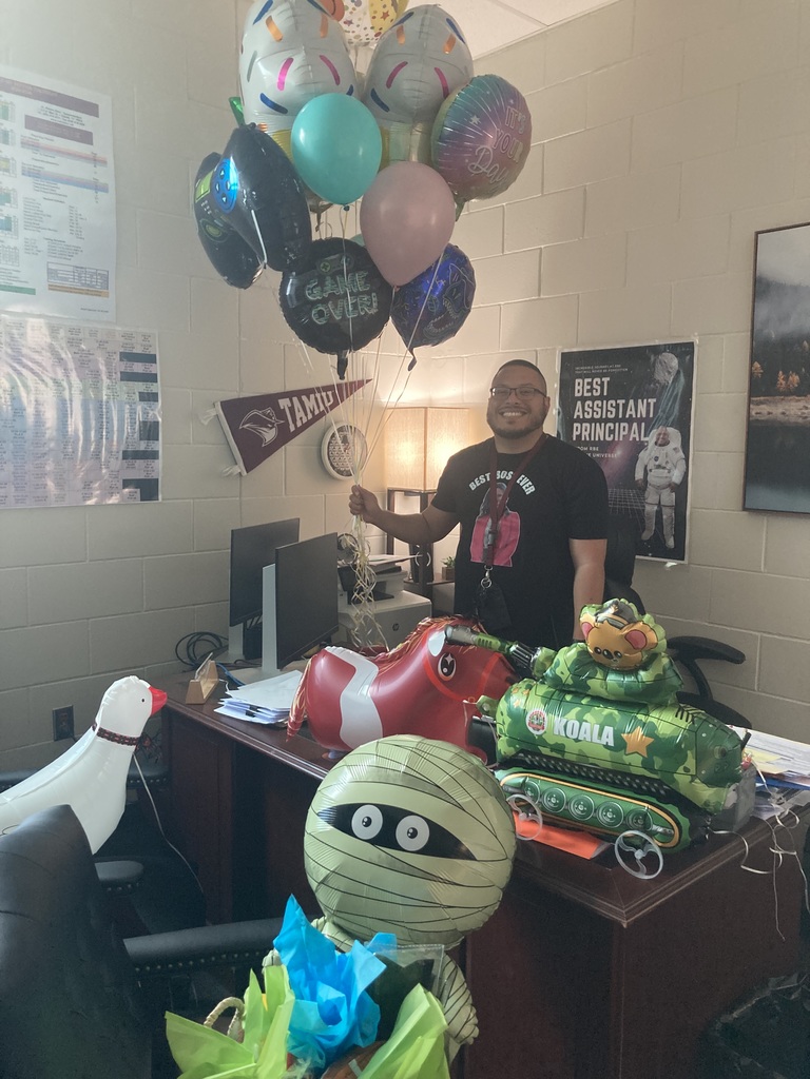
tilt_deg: -4.8
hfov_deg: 49.7
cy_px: 540
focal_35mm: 28
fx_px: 874
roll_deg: -2.0
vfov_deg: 63.4
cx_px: 405
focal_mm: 3.99
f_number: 1.8
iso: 250
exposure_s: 1/60
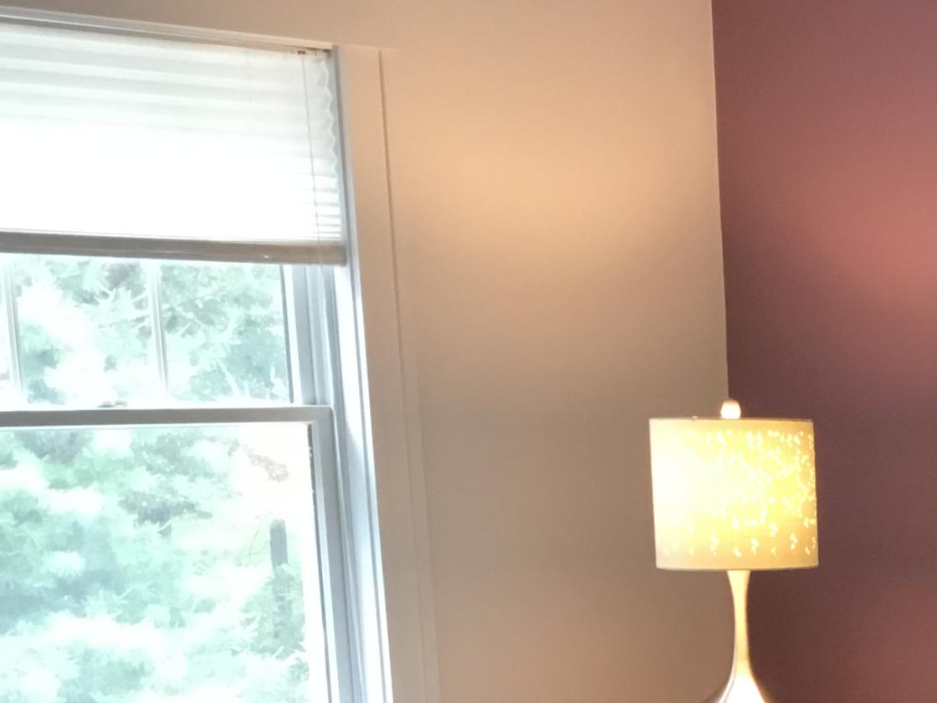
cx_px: 1216
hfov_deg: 21.3
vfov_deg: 16.9
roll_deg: +0.2
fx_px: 2247
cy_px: 861
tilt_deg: -12.5
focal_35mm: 83
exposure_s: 1/30
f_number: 2.4
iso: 80
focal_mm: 3.3
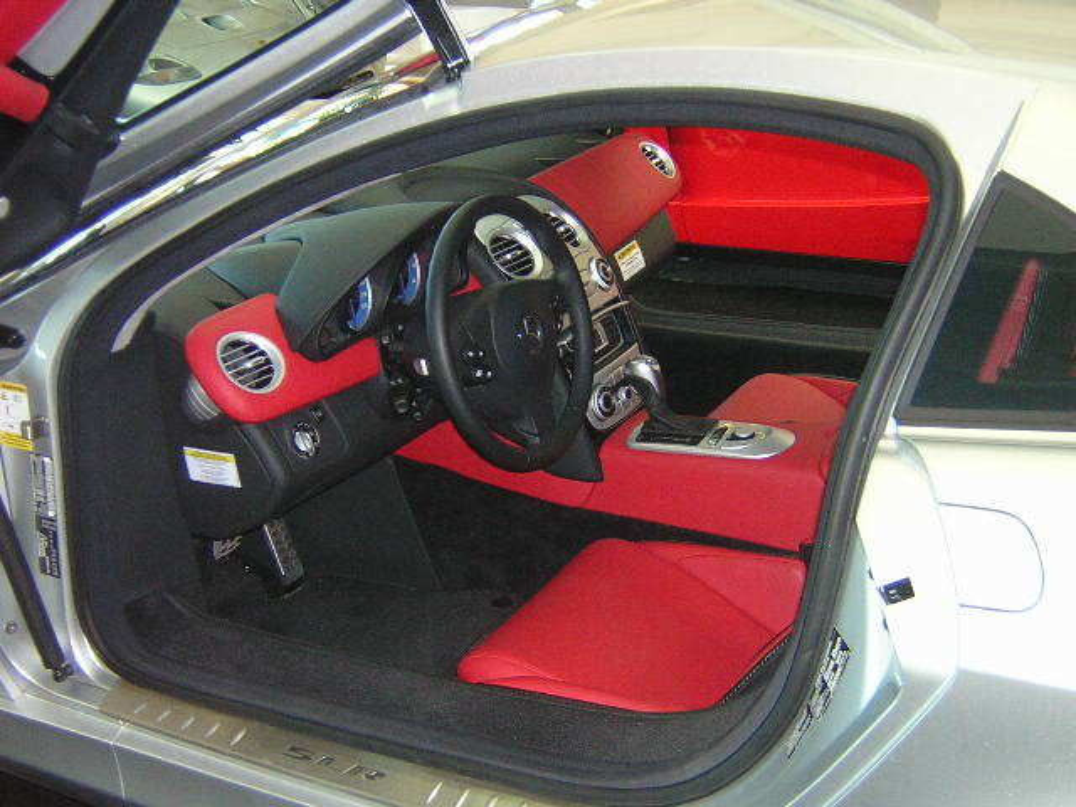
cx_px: 538
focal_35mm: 47
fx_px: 1461
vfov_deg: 30.9
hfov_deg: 40.4
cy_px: 404
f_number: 2.9
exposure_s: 1/60.1
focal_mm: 6.1
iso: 400
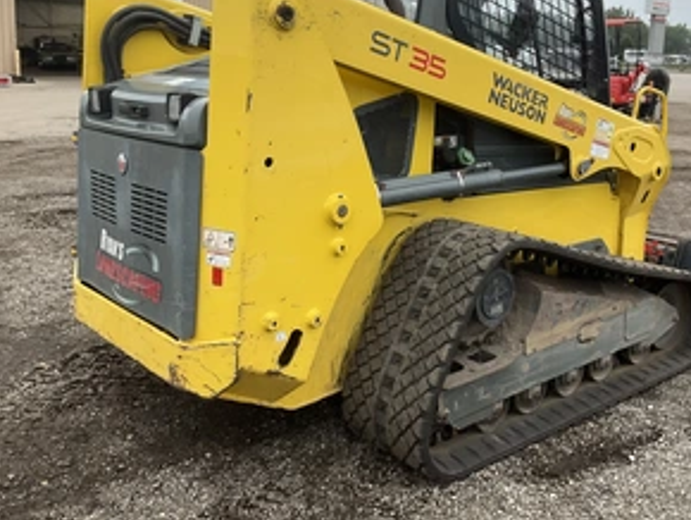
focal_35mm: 40
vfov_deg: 35.8
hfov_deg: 46.5
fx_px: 799
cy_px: 193
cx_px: 410
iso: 40
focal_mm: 3
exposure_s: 1/122
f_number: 1.8
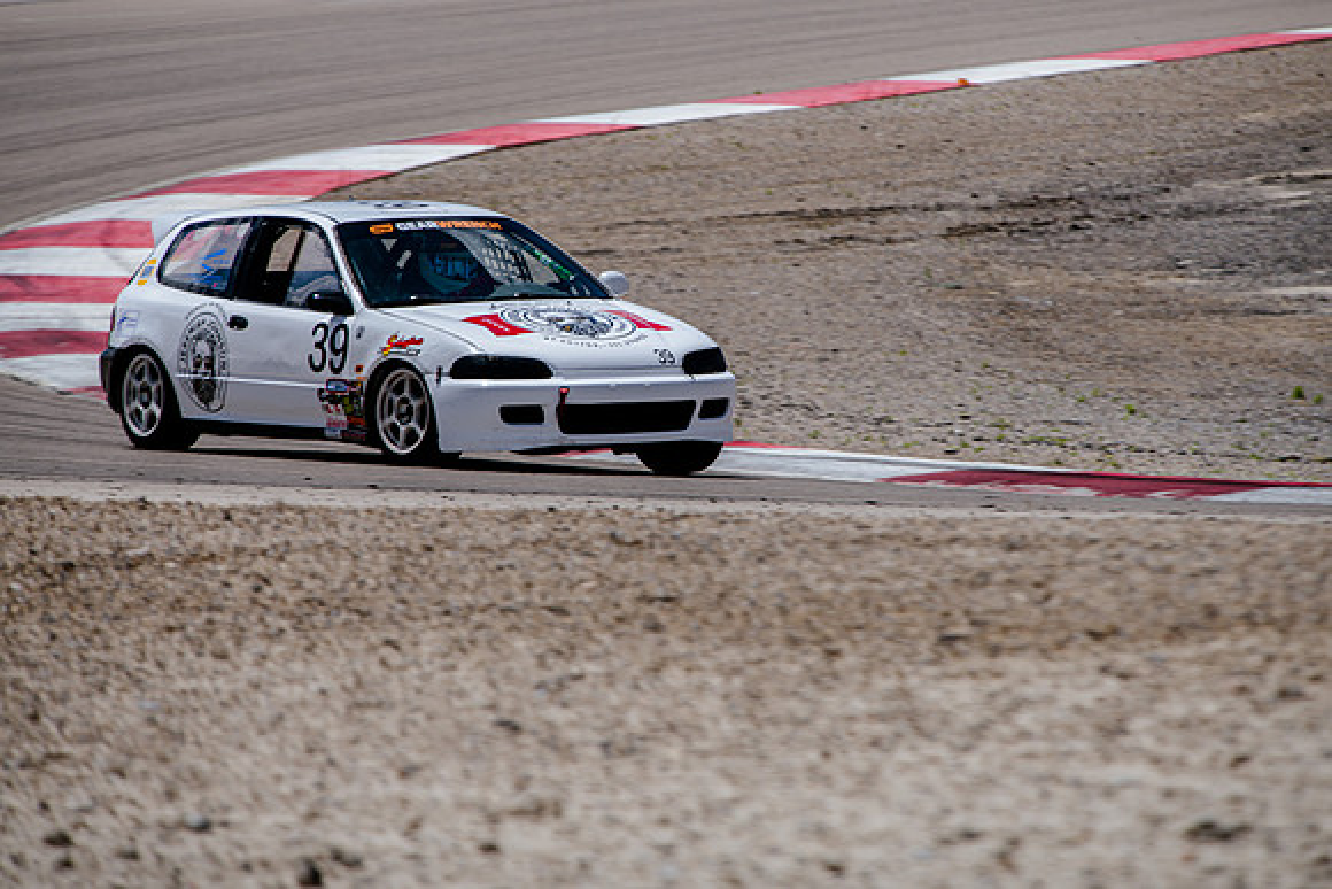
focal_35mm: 389
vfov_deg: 3.5
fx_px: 14412
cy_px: 380
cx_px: 673
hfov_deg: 5.3
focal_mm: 340
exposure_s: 1/400
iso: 31
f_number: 5.6
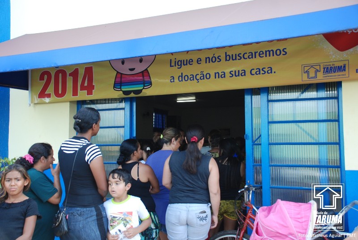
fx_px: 388
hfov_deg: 49.5
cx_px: 179
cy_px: 120
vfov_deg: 34.3
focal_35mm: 39
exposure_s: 1/60
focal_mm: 26
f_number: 4
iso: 200
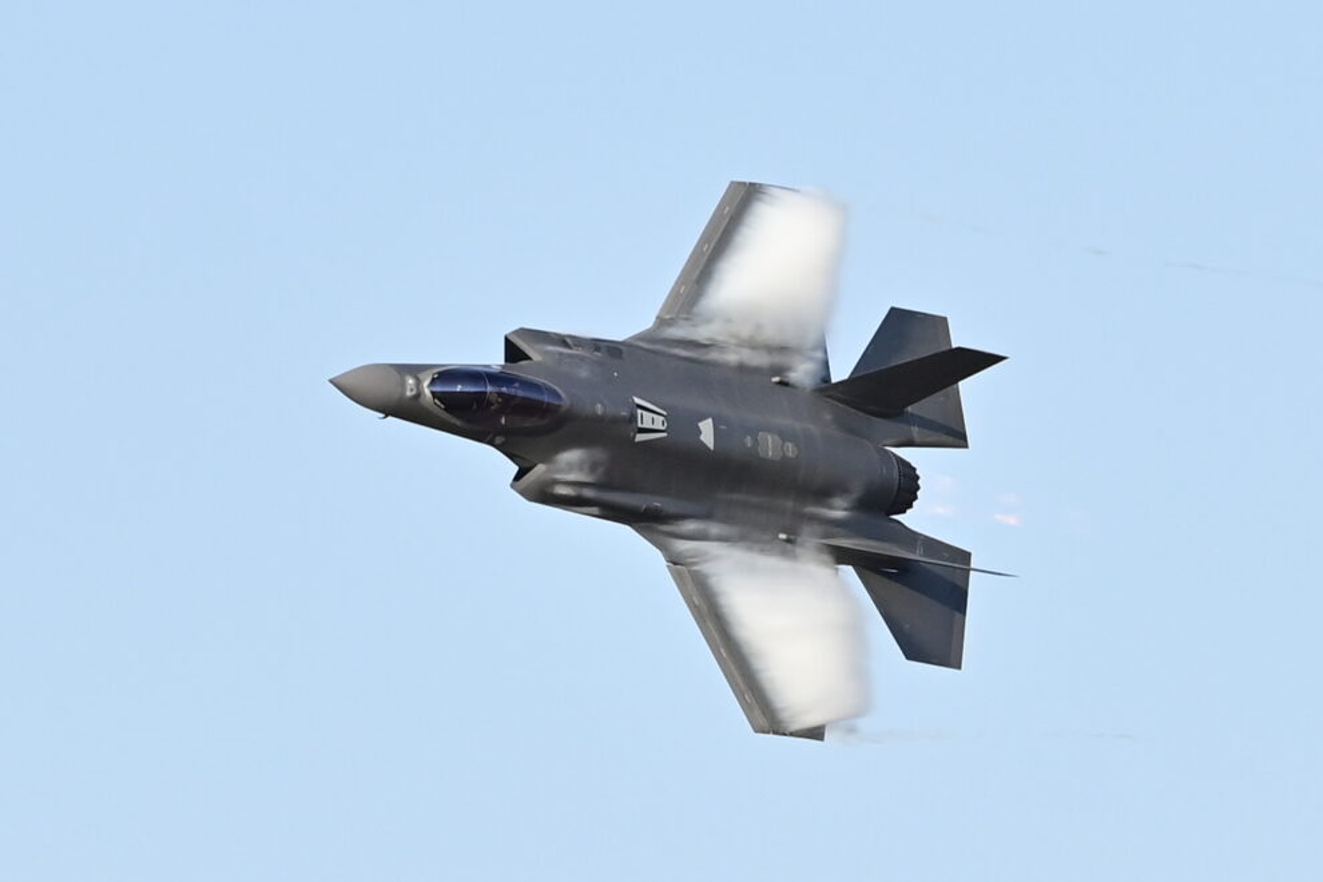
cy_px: 441
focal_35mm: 300
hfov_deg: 6.9
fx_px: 11024
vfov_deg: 4.6
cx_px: 662
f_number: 5.6
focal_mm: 200
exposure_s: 1/2000
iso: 320
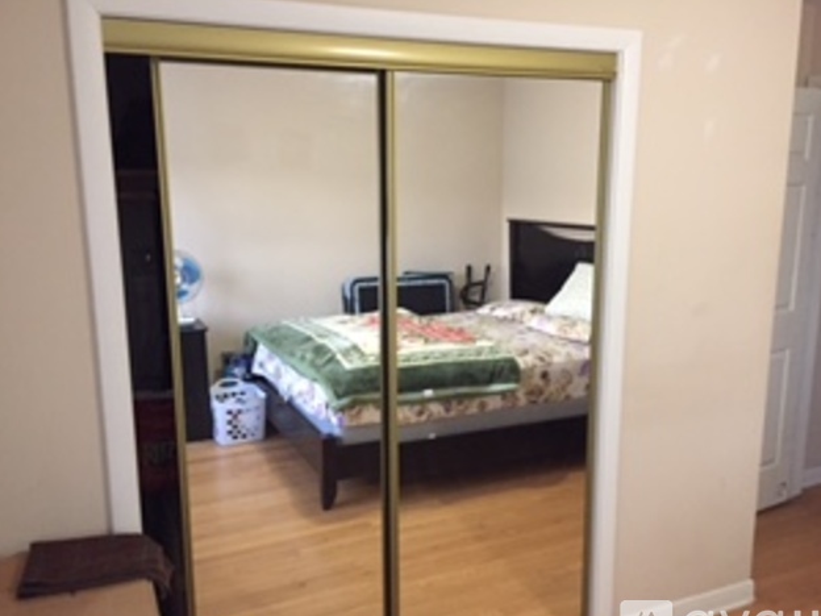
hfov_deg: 58.3
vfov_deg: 45.4
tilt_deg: -12.2
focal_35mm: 31
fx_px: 735
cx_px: 394
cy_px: 324
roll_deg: +1.1
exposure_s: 1/15
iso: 320
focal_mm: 4.15
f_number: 2.2
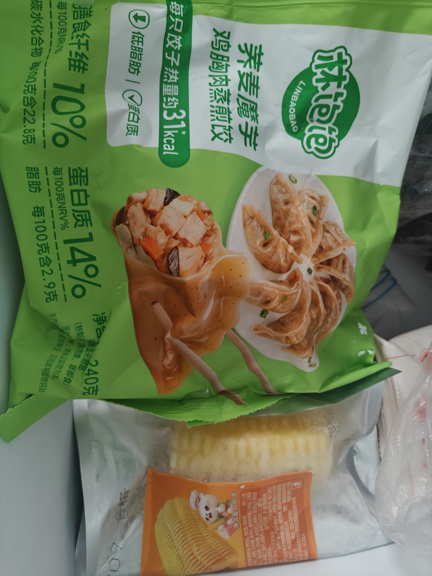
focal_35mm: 24
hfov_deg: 56.8
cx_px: 216
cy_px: 288
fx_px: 399
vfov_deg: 71.6
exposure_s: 1/50
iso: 640
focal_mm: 5.59
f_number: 1.8
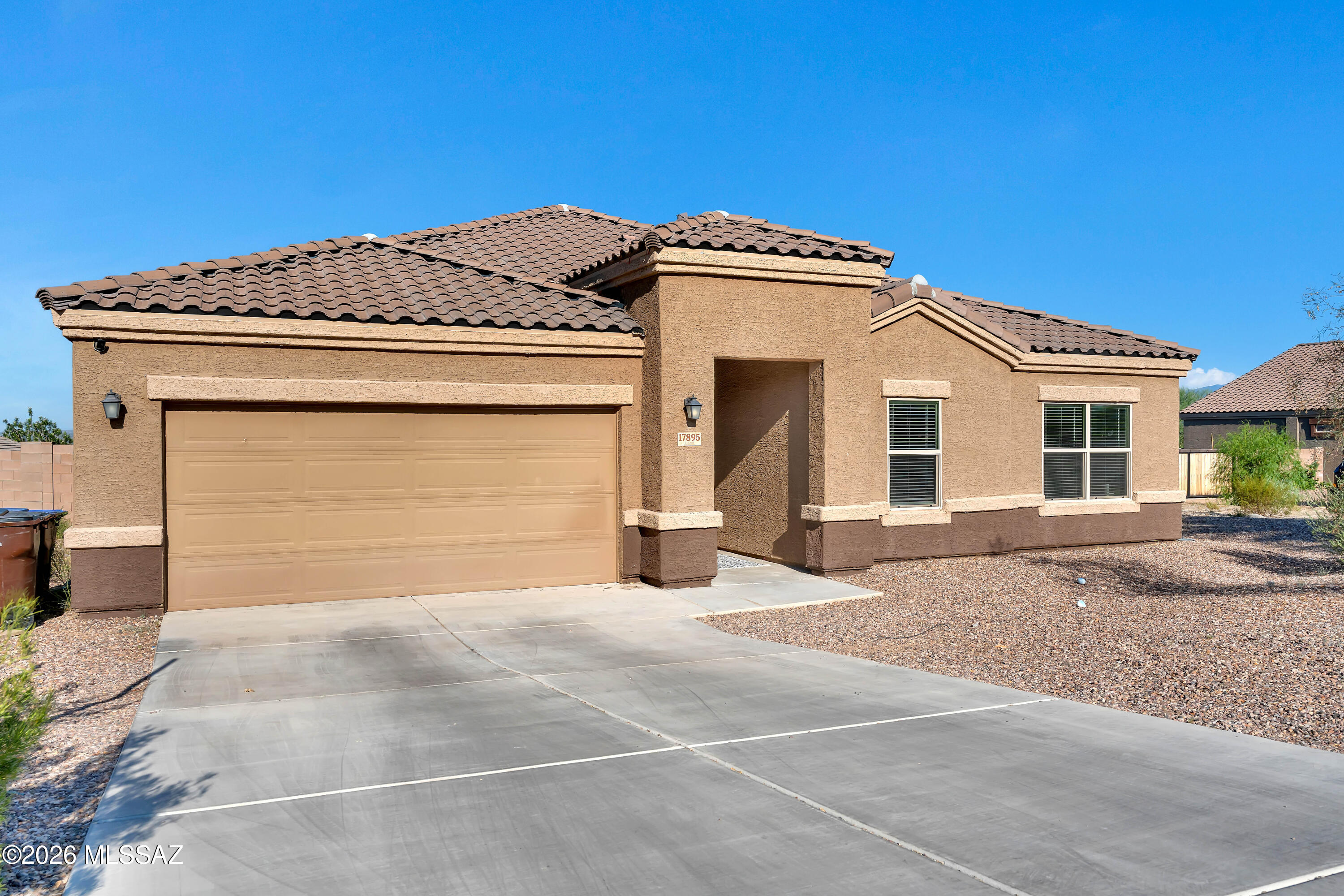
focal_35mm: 27
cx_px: 672
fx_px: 1008
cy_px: 448
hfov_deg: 67.4
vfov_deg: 47.9
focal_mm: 27
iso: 320
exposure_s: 1/800
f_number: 8
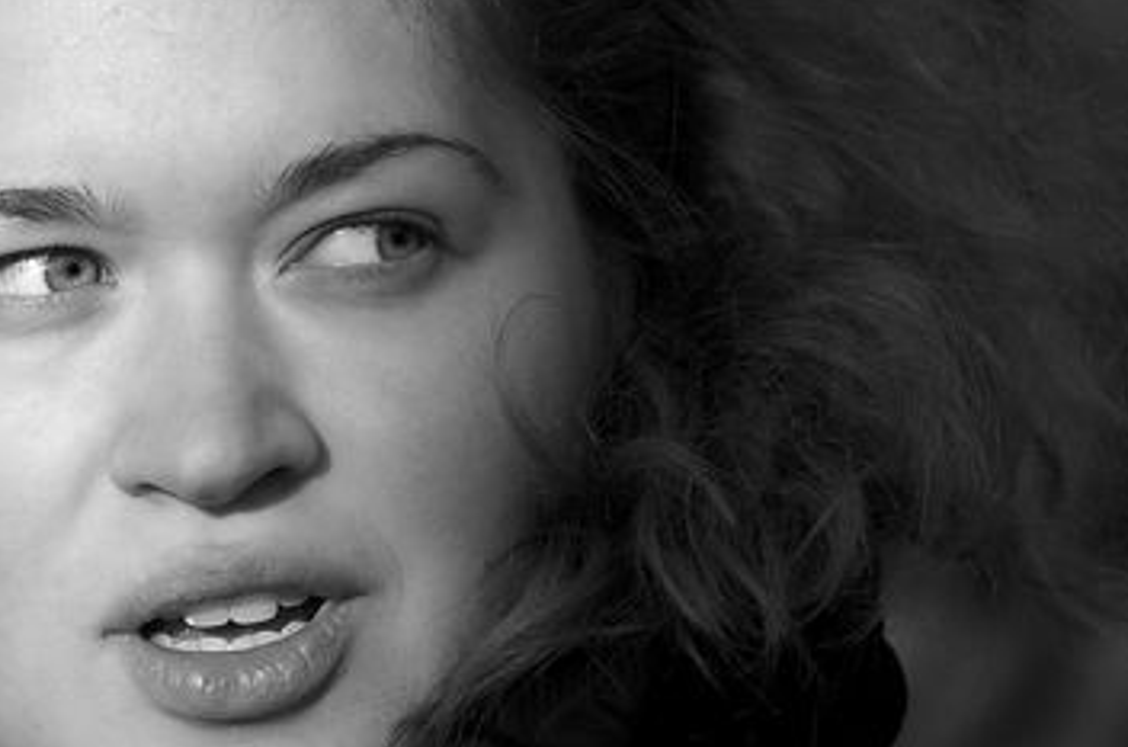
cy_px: 374
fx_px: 6002
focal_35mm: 192
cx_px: -74
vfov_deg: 7.1
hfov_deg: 10.6
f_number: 3.5
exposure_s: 1/2000
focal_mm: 50
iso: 400
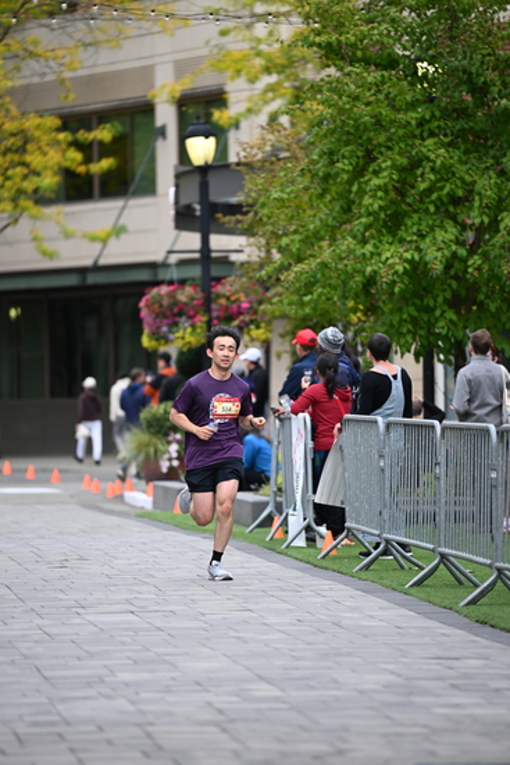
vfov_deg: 10.3
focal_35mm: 200
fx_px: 4247
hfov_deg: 6.9
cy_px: 382
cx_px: 255
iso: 640
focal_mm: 200
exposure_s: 1/2000
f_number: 2.8
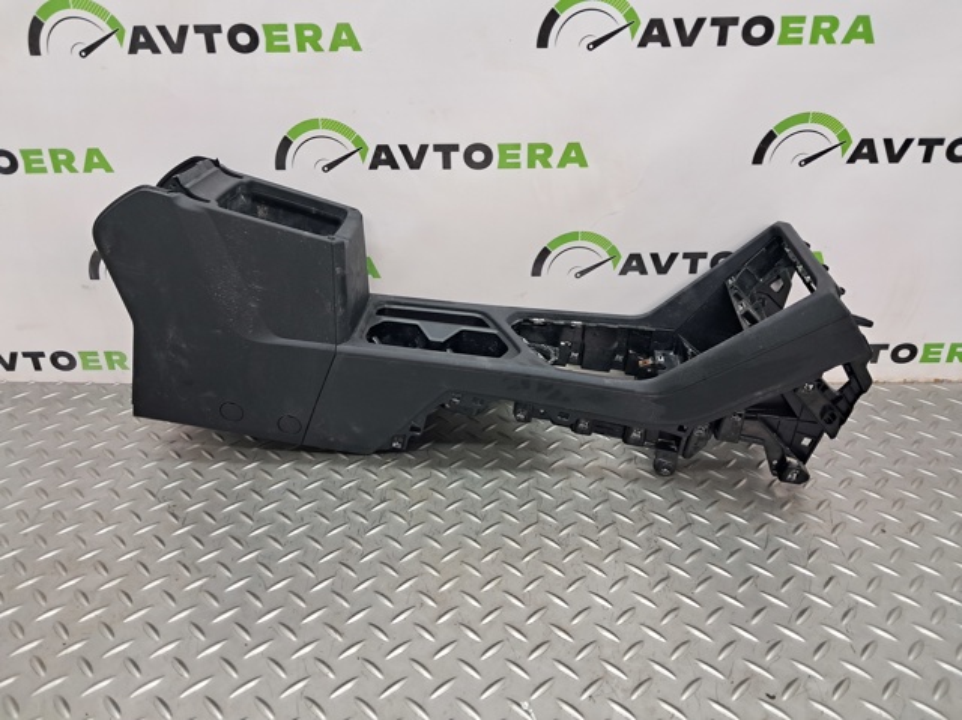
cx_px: 481
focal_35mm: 27
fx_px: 750
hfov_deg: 65.4
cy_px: 360
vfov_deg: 51.3
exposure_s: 1/50
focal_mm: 4
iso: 100
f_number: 1.8
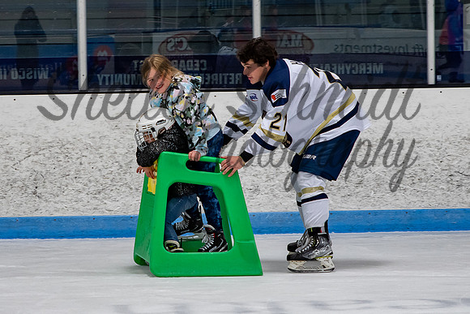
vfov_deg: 7.6
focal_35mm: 180
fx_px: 2346
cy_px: 140
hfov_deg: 11.4
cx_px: 158
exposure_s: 1/250
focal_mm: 70
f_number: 4
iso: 400
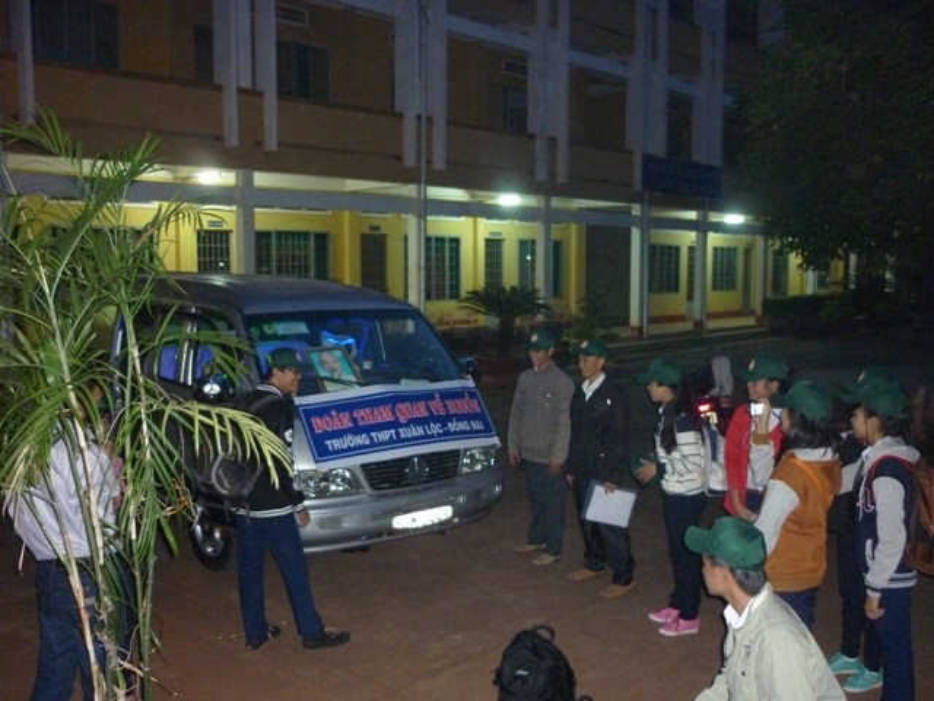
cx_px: 467
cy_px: 350
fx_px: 890
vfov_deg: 42.9
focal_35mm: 33
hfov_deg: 55.4
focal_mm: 5.5
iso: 640
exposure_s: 1/8
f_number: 2.8
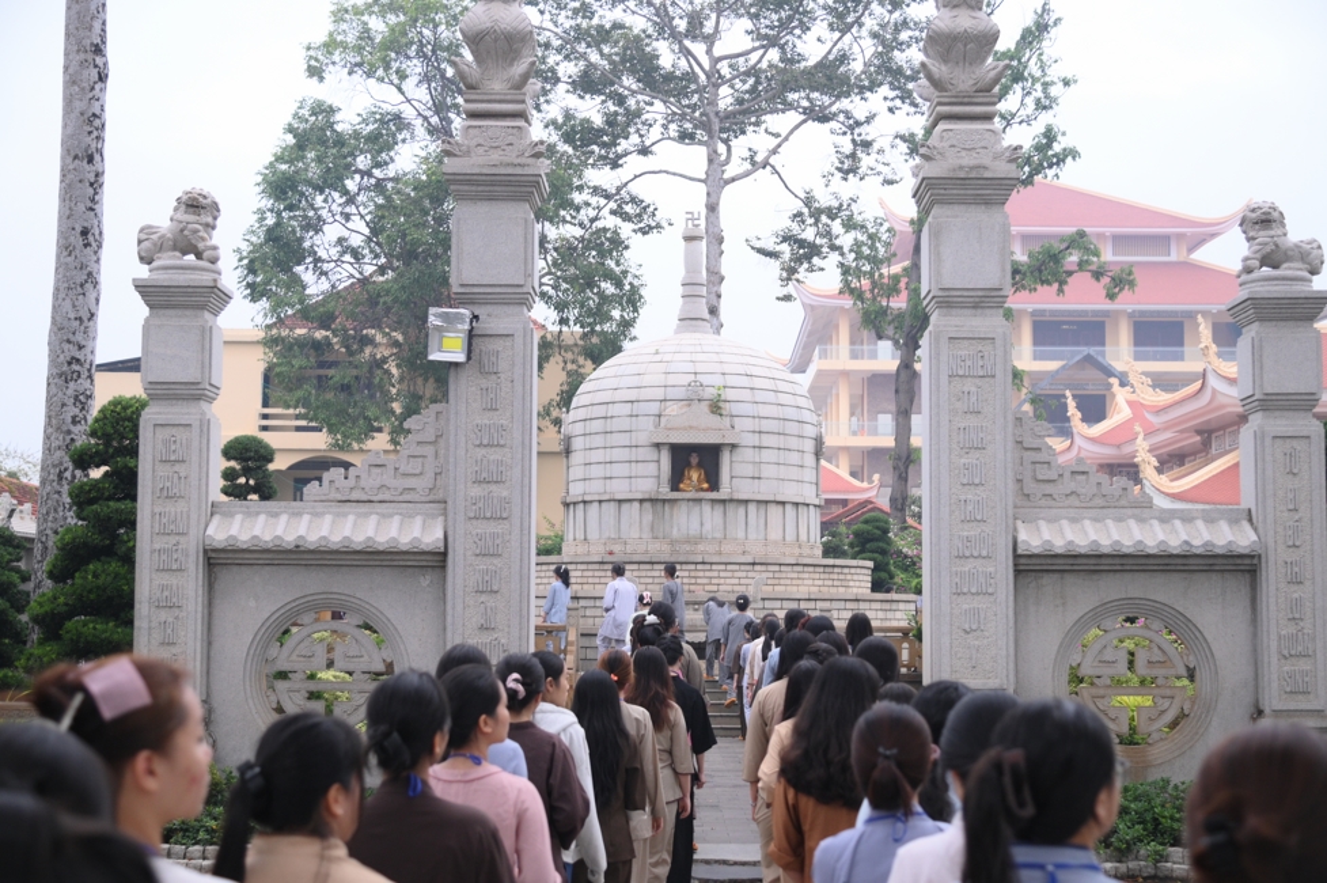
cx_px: 664
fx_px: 1842
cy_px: 442
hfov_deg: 39.6
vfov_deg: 27.0
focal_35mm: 50
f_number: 4
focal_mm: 50
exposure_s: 1/100
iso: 1600
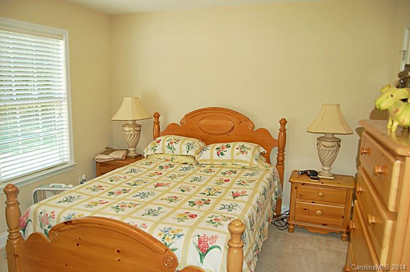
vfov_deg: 47.9
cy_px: 136
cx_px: 205
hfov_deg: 67.4
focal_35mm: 27
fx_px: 307
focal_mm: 18
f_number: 3.5
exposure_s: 1/60
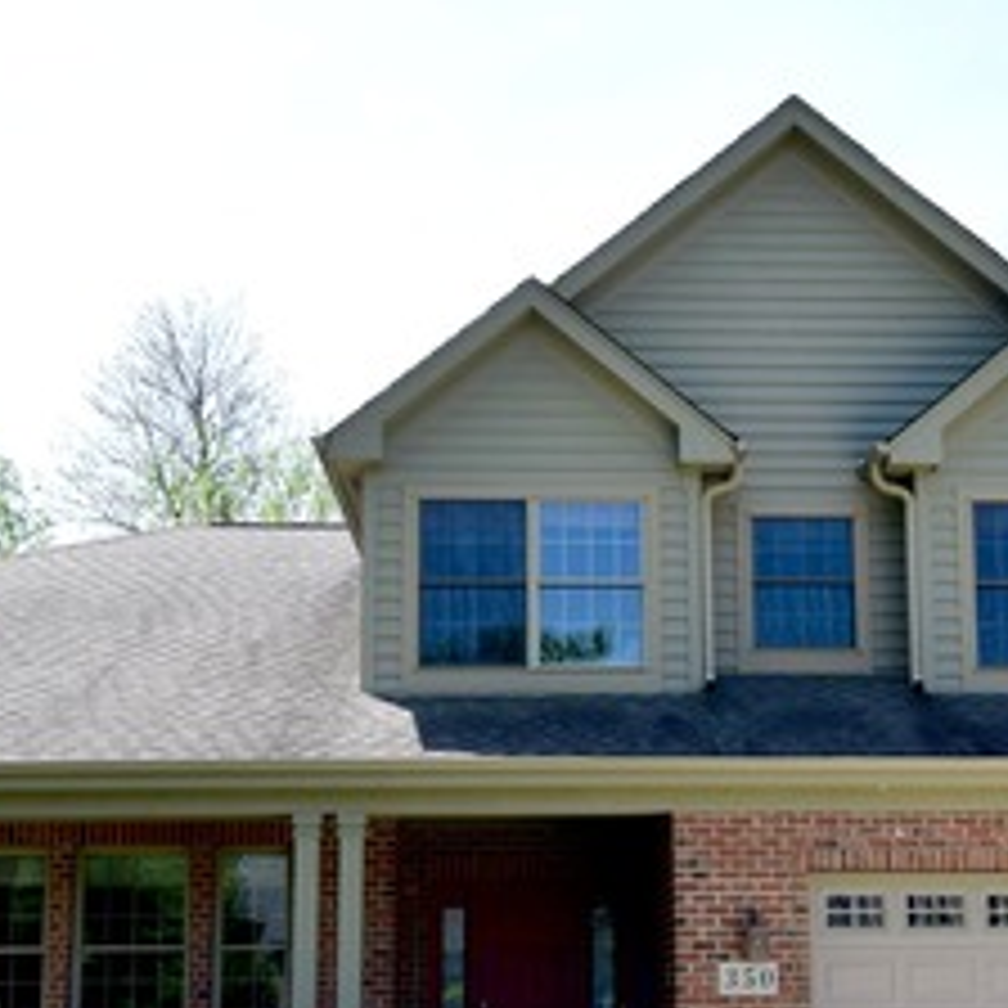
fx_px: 1680
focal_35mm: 51
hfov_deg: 33.2
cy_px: 736
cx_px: 652
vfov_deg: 32.9
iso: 160
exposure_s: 1/250
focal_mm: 14
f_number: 8
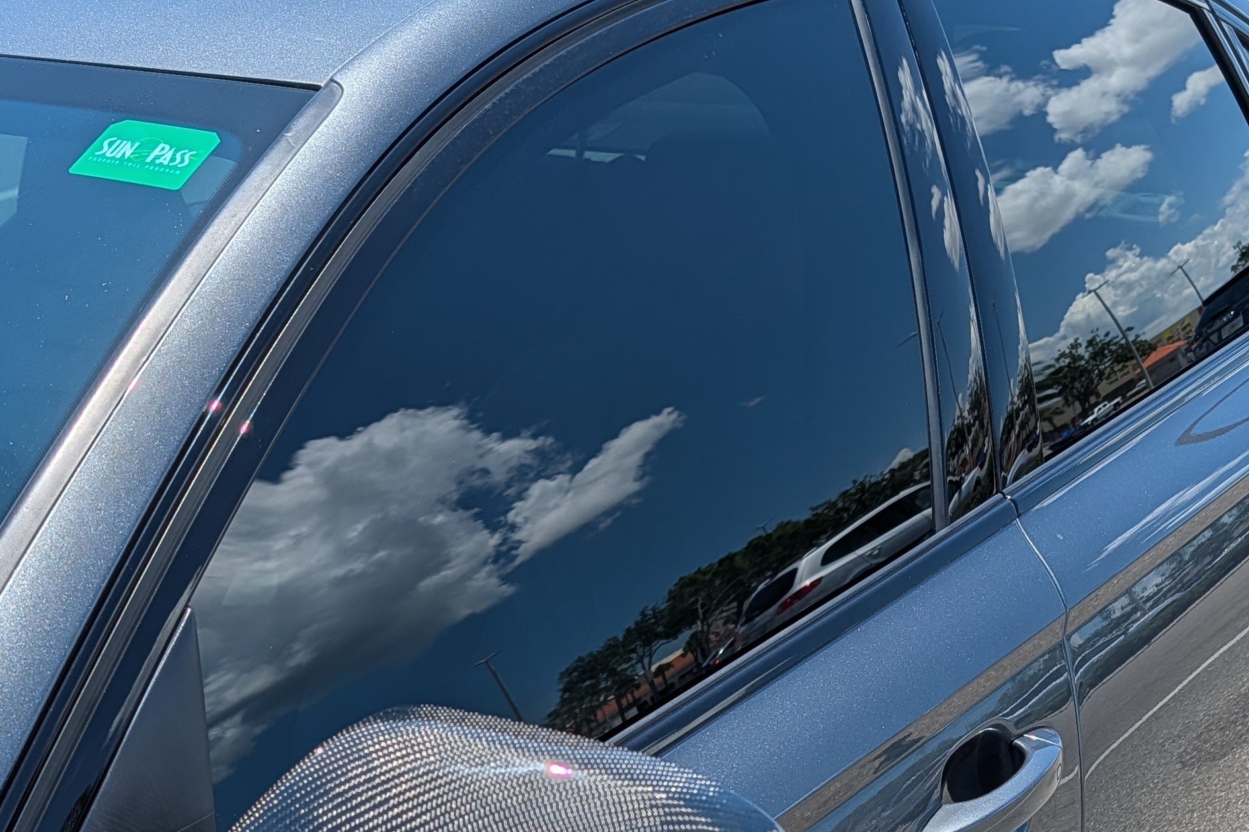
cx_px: 415
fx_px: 1873
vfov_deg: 23.5
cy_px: 923
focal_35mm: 54
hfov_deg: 36.5
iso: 18
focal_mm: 6.9
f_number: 1.68
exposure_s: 1/9901
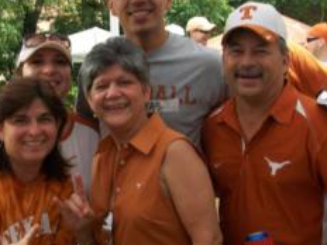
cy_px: 123
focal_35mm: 69
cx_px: 141
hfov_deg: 28.1
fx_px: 652
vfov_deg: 21.3
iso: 64
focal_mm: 5.7
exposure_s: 1/80
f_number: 2.8
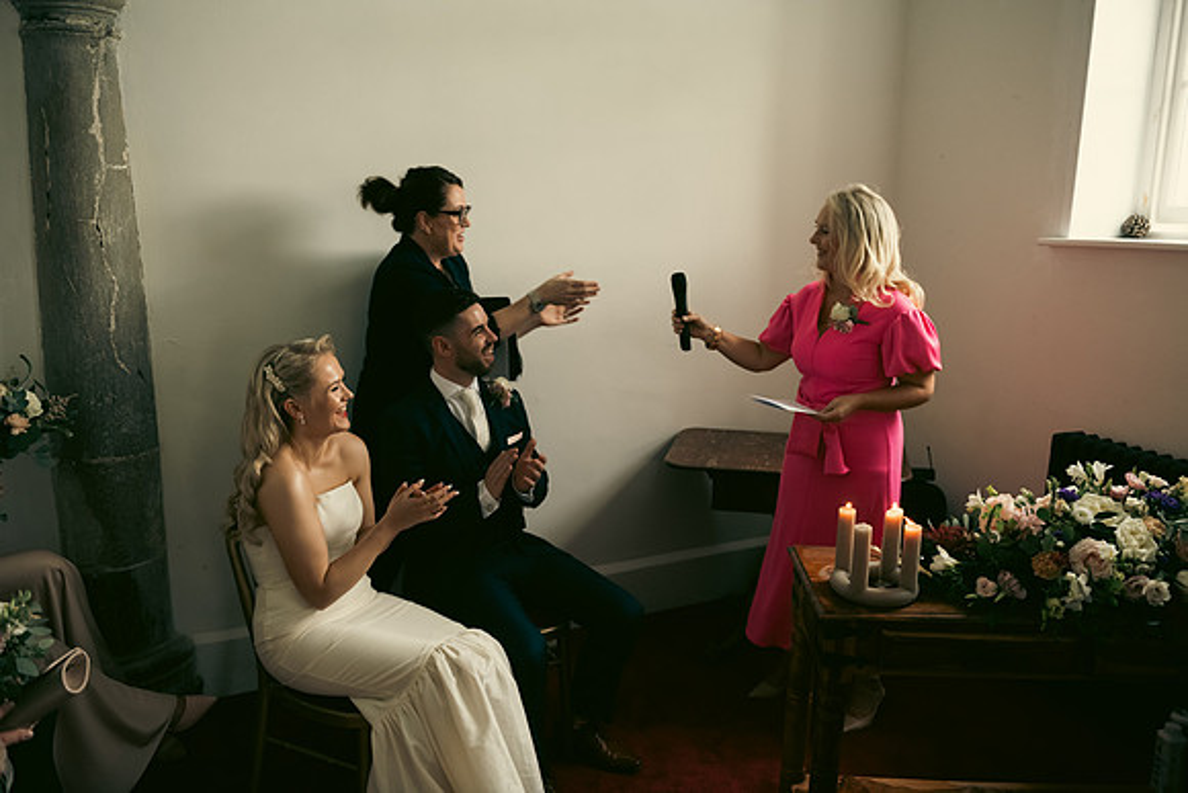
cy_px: 396
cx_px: 594
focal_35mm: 28
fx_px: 924
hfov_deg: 65.5
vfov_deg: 46.4
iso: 800
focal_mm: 28
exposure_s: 1/160
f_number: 3.5
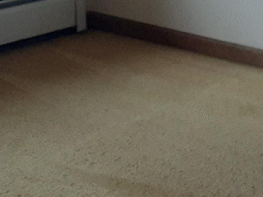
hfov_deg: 16.5
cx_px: 138
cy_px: -182
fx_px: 904
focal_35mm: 119
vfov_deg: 11.4
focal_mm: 3.6
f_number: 1.9
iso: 320
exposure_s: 1/60
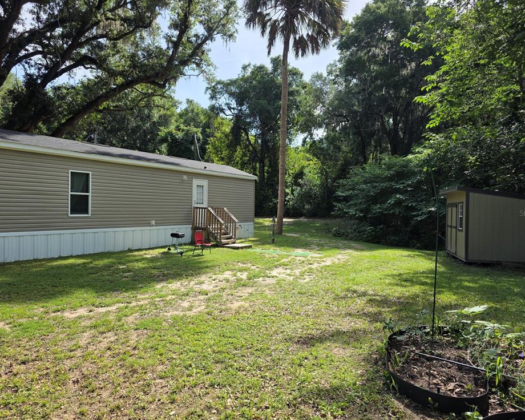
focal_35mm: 25
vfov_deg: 56.8
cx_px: 262
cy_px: 213
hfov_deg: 68.1
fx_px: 388
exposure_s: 1/3608
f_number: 1.7
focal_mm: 6.3
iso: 80
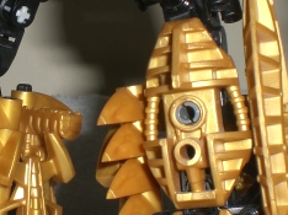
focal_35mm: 104
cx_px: 63
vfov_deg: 14.2
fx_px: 864
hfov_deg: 18.8
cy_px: 135
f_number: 4.4
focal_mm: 6.3
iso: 50
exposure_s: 1/60
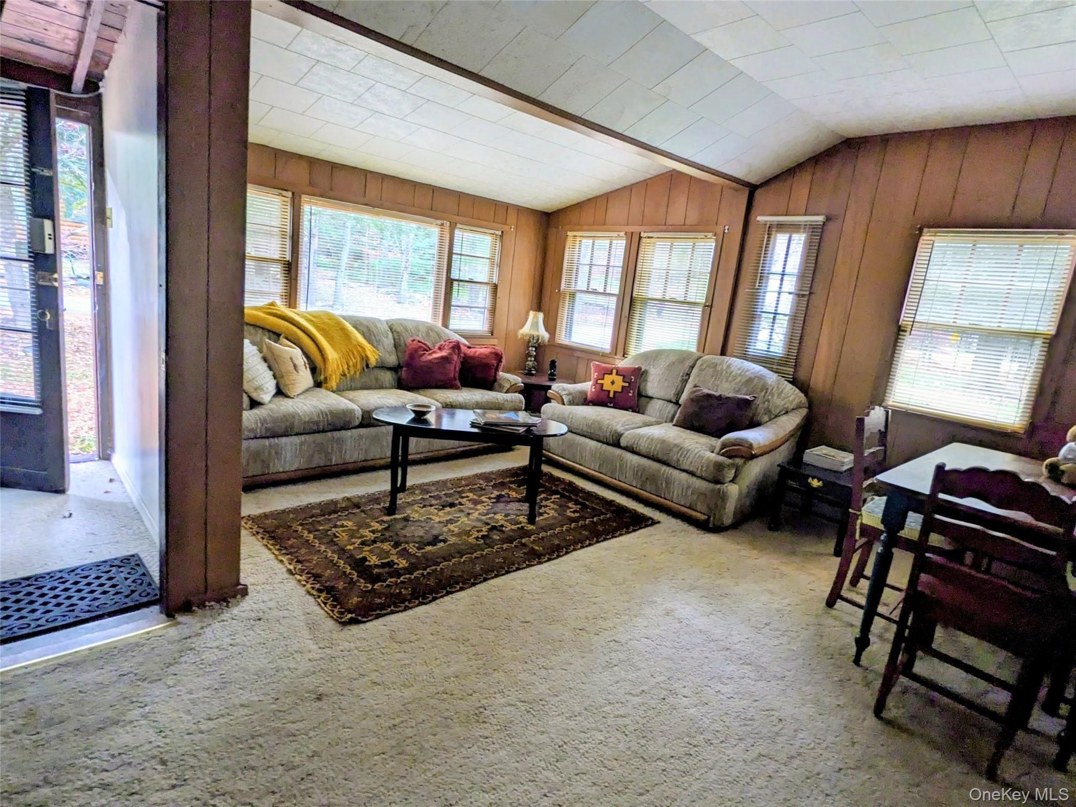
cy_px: 404
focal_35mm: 16
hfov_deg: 94.5
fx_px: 497
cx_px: 538
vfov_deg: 78.1
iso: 75
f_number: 2.2
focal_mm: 2.22
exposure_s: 1/23.8
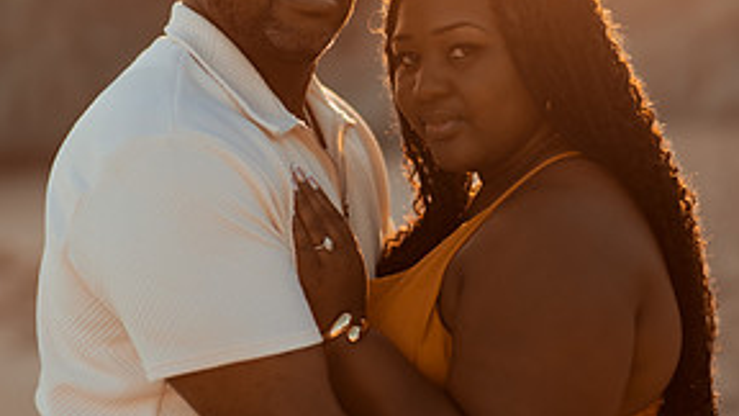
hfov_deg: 22.5
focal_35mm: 95
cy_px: 195
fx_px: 1862
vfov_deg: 12.7
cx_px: 377
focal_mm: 58
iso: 100
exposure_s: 1/4000
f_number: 1.4
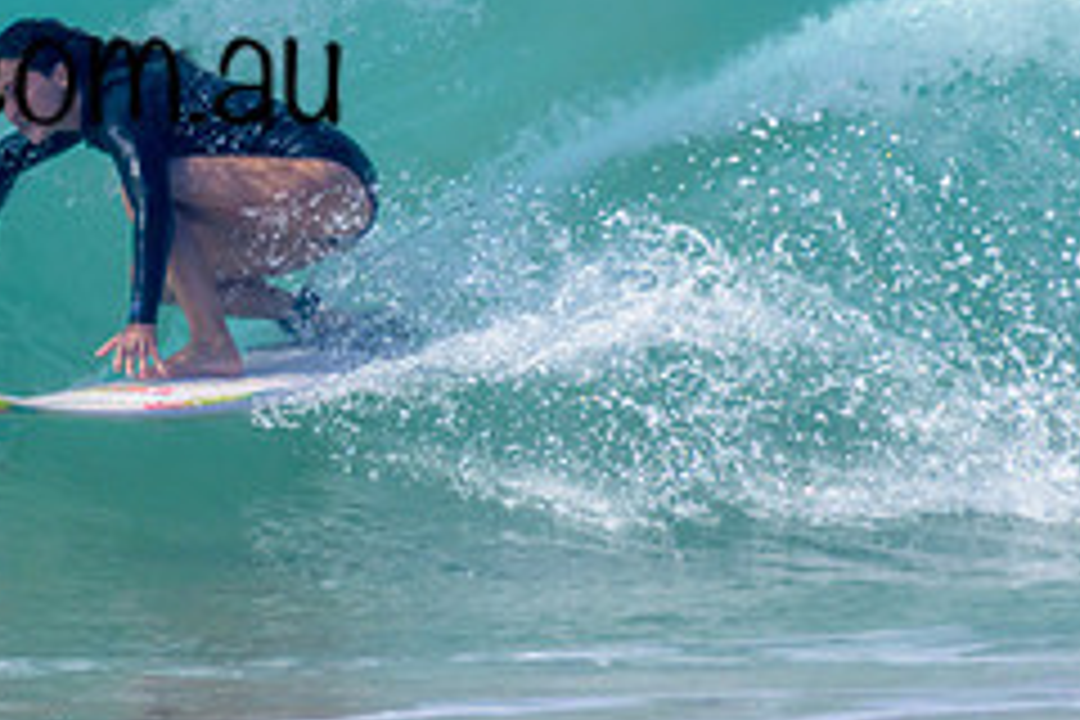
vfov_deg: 0.6
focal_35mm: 2418
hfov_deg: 0.9
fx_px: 72534
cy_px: 20
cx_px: -135
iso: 1250
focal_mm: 1000
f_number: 11
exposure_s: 1/2000
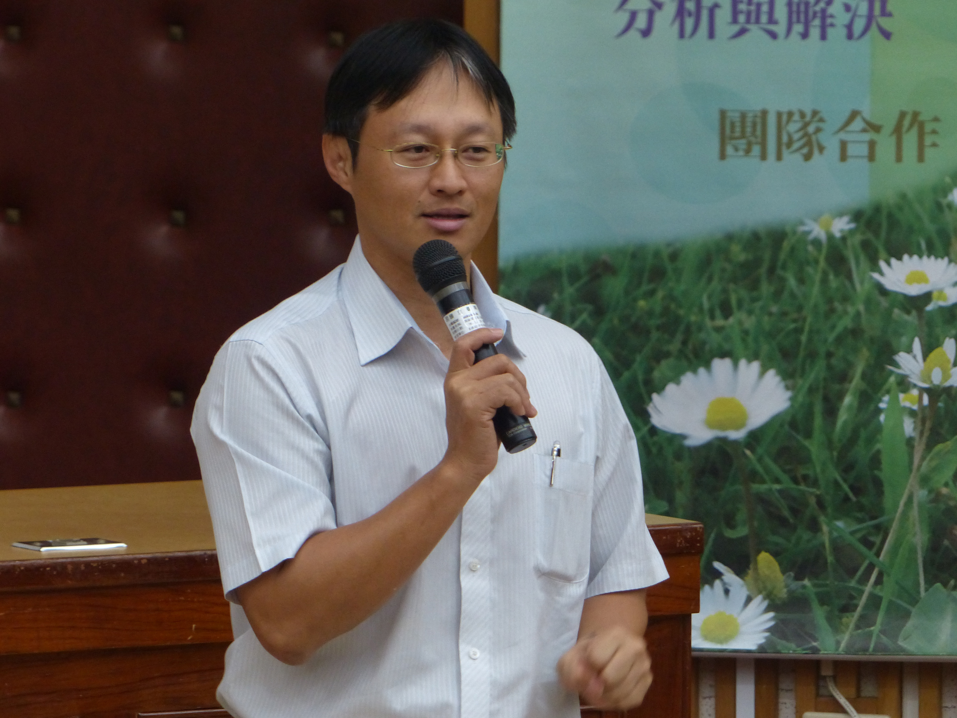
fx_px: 10644
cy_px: 359
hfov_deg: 5.1
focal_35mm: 385
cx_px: 478
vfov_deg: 3.9
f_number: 3.5
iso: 400
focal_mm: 69.3
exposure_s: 1/50
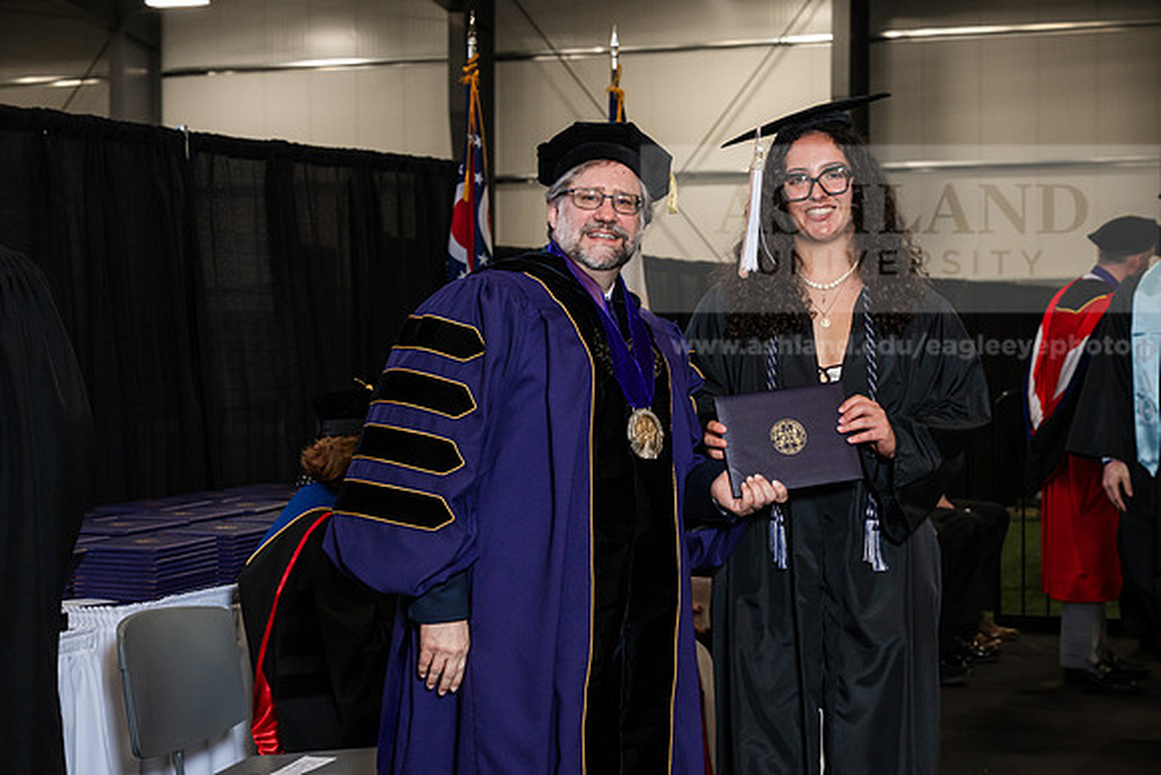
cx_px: 580
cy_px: 388
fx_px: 2258
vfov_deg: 19.5
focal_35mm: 70
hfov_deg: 28.8
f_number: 6.3
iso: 1250
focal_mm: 70
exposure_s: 1/200
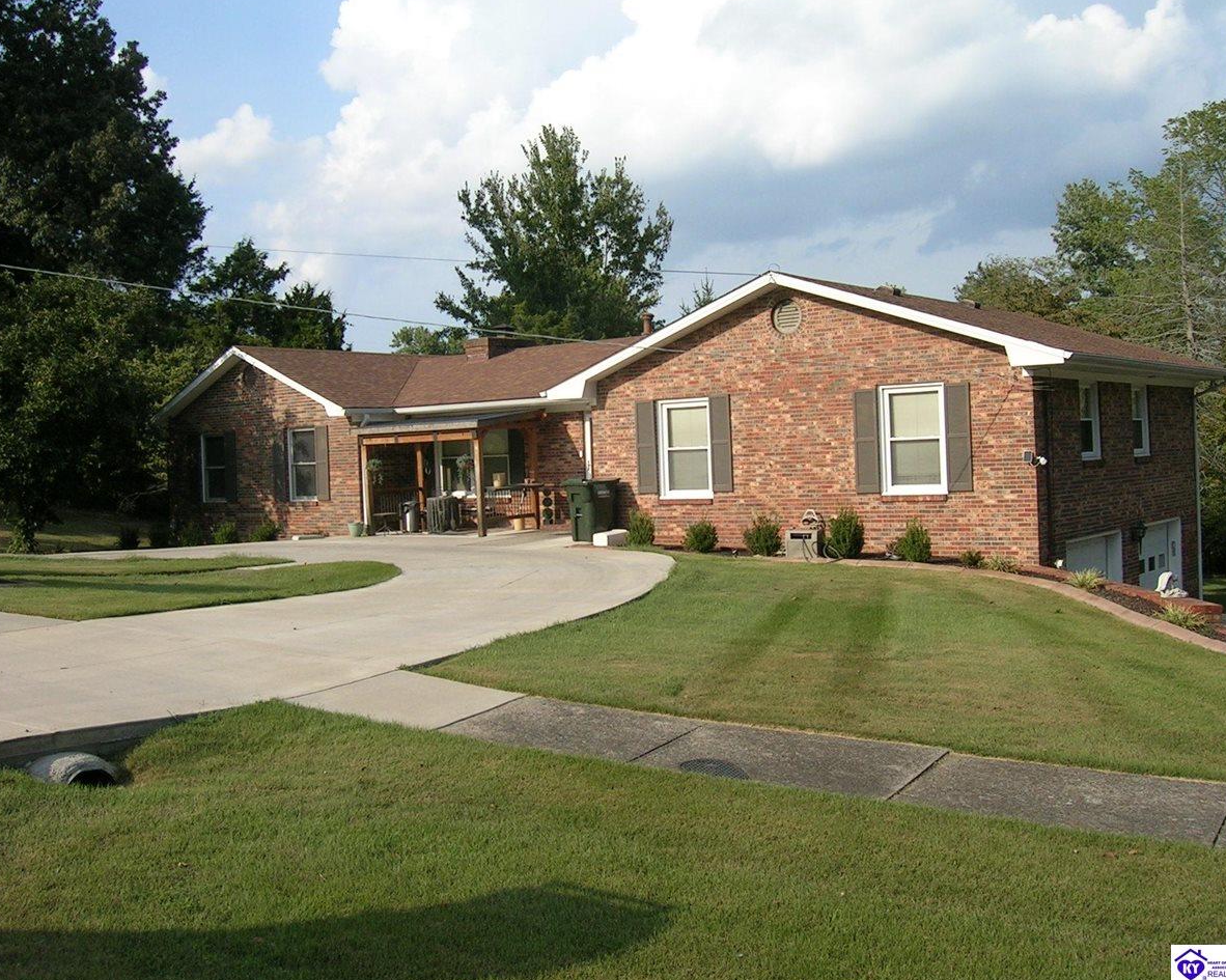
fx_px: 1342
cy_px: 488
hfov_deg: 49.1
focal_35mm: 37
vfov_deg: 40.1
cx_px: 590
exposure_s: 1/377
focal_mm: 5.4
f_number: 4.8
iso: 50
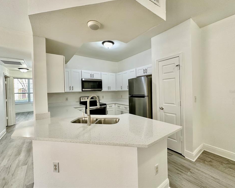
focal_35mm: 15
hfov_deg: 96.8
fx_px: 104
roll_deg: +1.0
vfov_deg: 84.0
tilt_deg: -0.4
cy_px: 91
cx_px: 116
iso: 250
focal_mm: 2.22
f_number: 2.2
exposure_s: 1/120
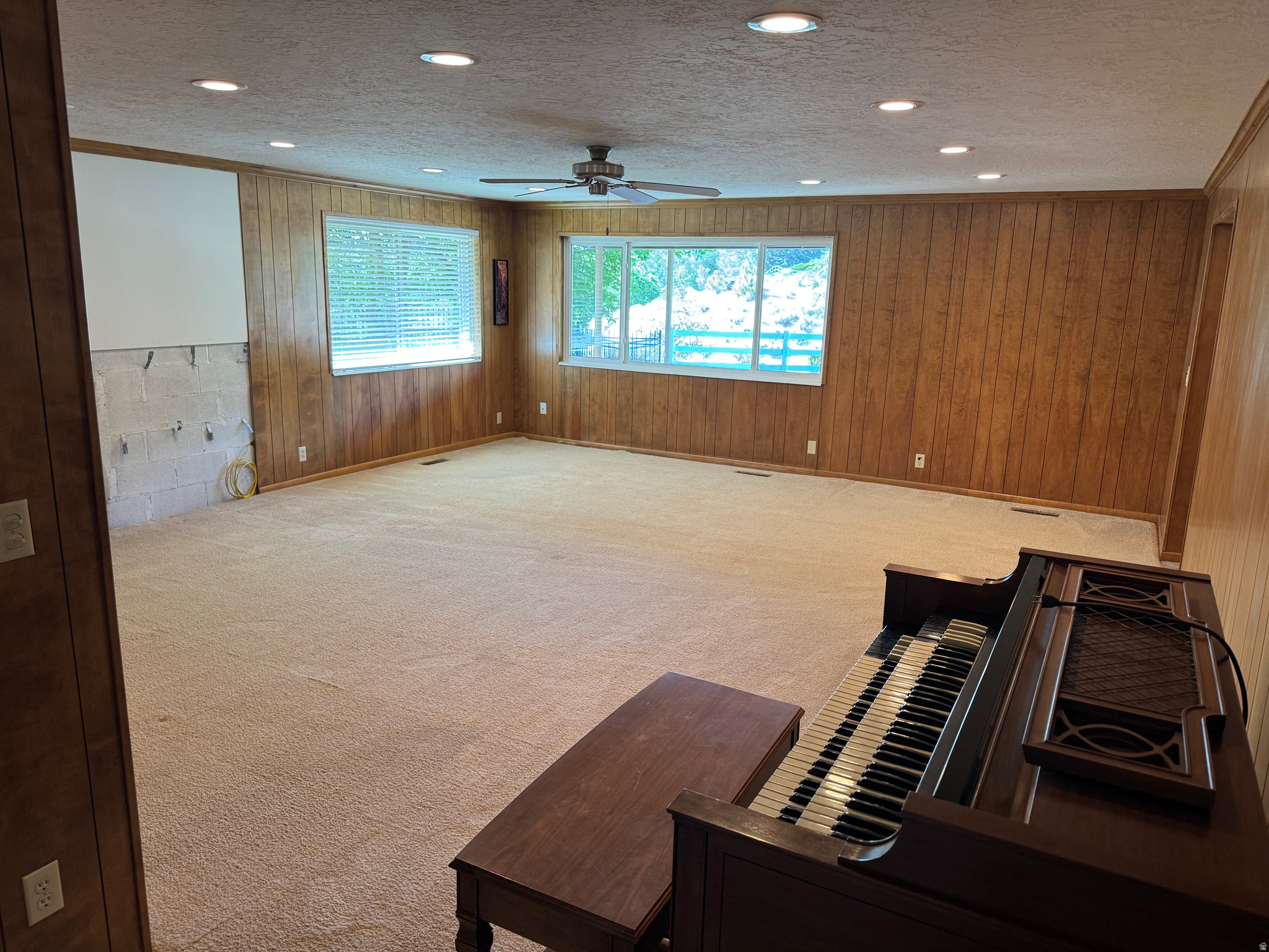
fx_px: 880
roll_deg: -1.8
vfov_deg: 56.8
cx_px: 634
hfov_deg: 71.6
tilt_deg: -13.4
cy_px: 476
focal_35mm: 24
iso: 160
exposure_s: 1/60
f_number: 1.78
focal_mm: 6.76
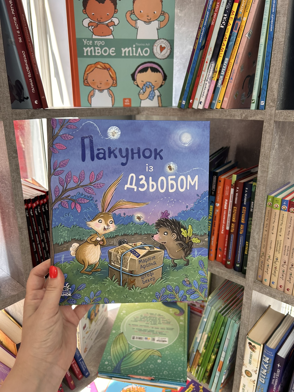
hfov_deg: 53.1
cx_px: 147
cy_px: 196
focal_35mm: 26
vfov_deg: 67.3
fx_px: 294
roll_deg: +0.2
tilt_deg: -17.8
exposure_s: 1/121
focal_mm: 5.7
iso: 100
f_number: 1.5
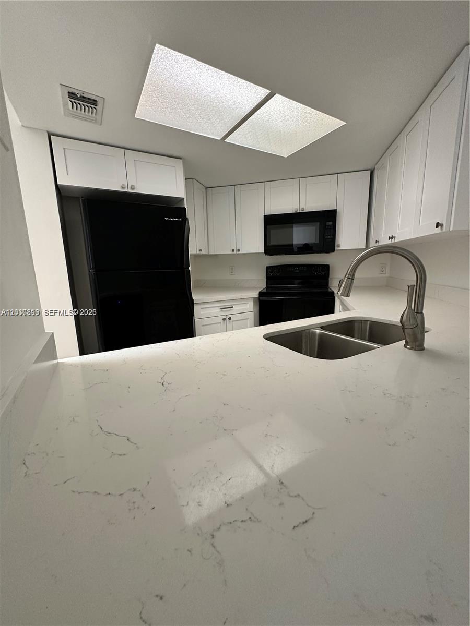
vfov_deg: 102.1
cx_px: 235
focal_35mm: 14
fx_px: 253
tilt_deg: -12.3
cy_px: 313
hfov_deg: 85.7
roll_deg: +0.0
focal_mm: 2.22
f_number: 2.2
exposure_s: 1/60
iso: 250
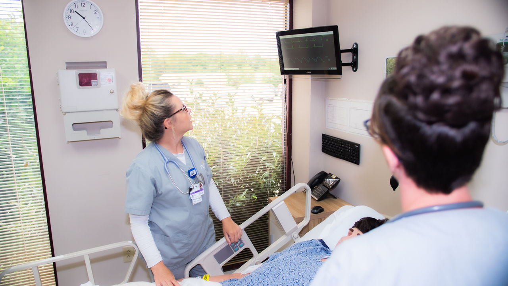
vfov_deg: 40.6
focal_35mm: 29
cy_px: 143
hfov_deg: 66.6
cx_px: 254
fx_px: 387
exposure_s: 1/800
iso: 400
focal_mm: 12
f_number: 1.2
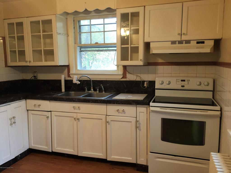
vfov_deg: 48.2
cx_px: 116
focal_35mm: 29
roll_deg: -0.1
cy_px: 86
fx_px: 194
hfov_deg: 61.7
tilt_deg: -7.2
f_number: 2.2
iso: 80
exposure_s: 1/30
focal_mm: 4.15
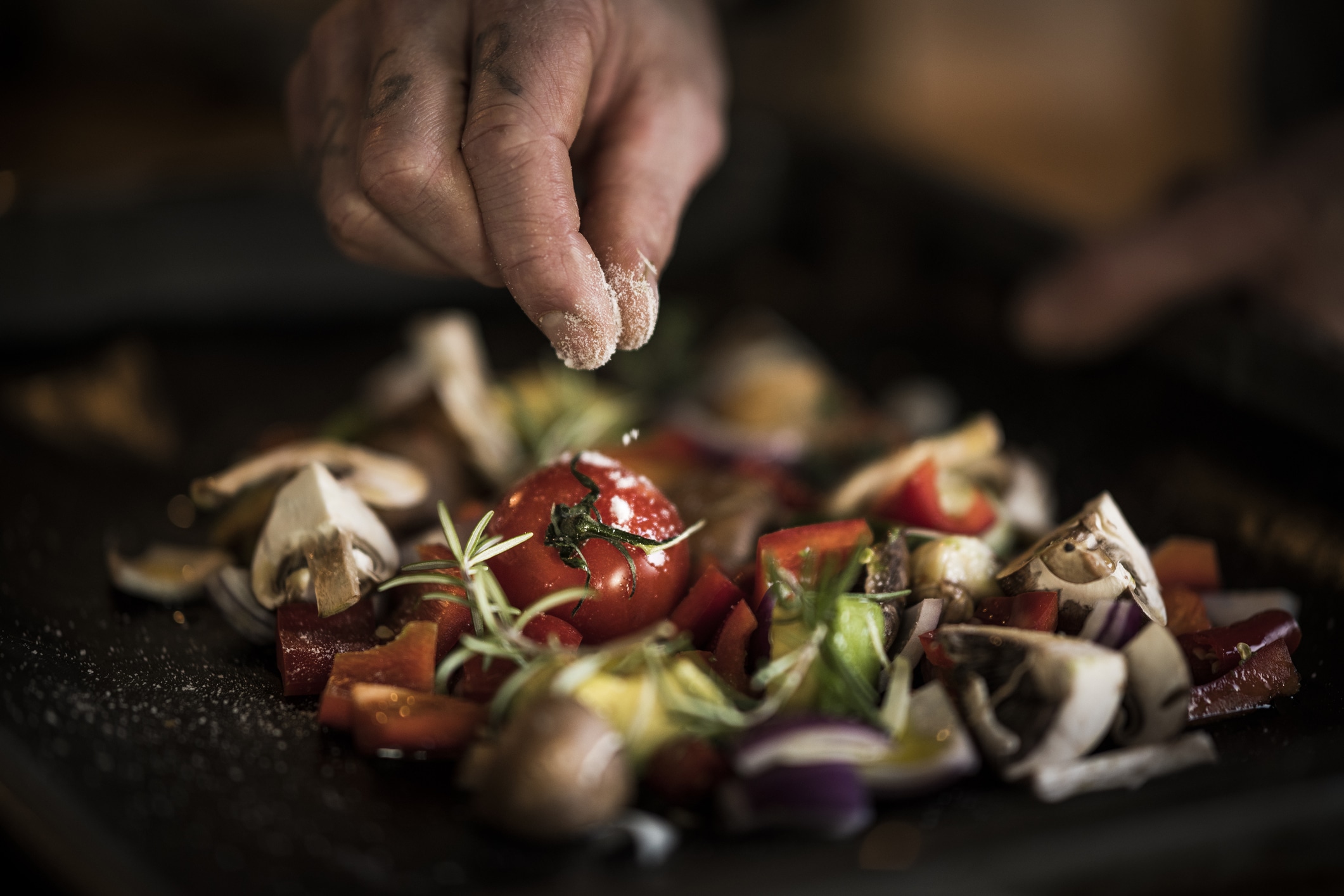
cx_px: 672
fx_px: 3920
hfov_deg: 19.5
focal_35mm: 105
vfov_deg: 13.0
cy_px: 448
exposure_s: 1/500
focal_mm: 105
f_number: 1.4
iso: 400
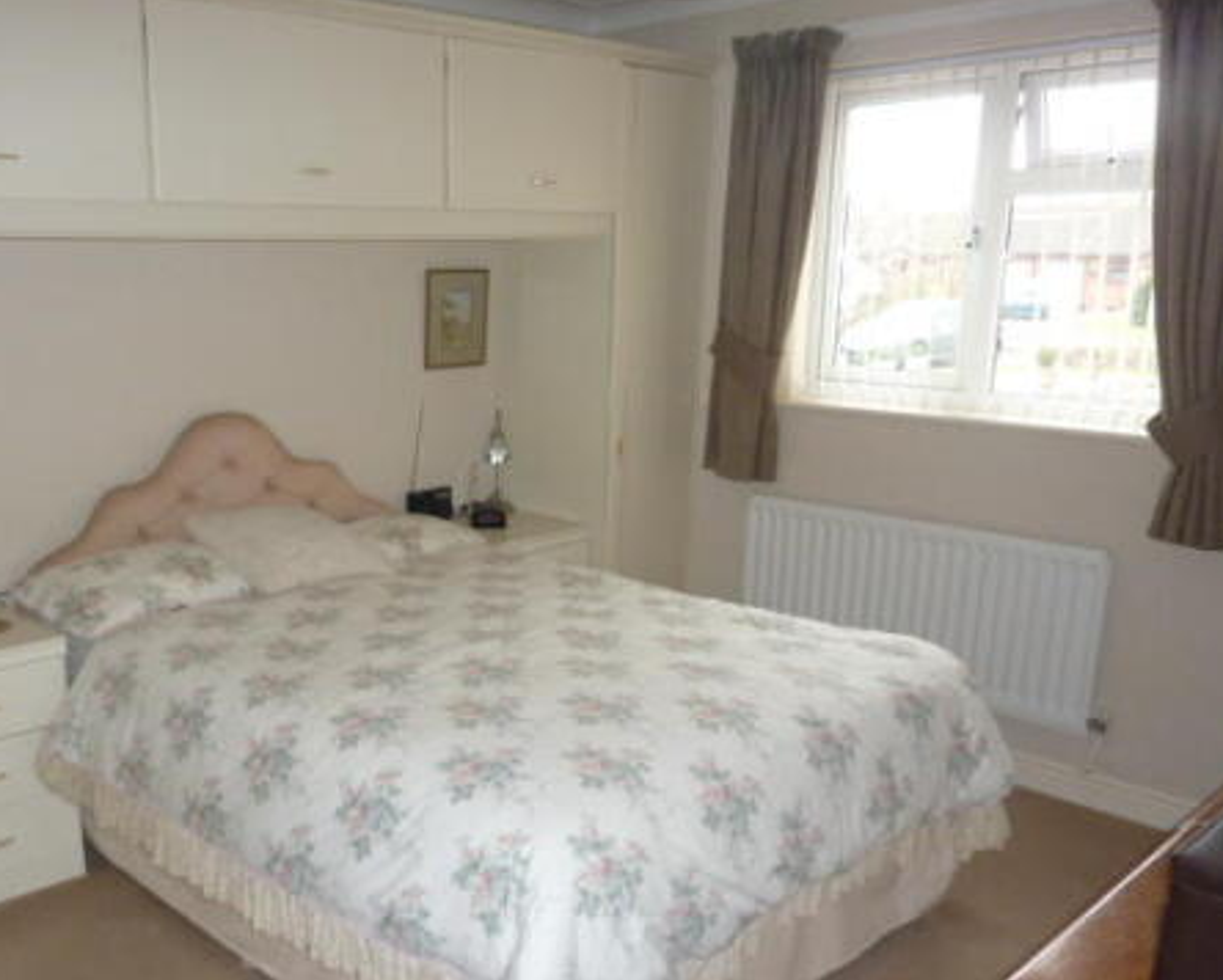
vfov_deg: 45.6
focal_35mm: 32
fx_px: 1159
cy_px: 593
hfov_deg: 54.8
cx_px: 434
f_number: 3.3
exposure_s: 1/30
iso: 160
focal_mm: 4.1
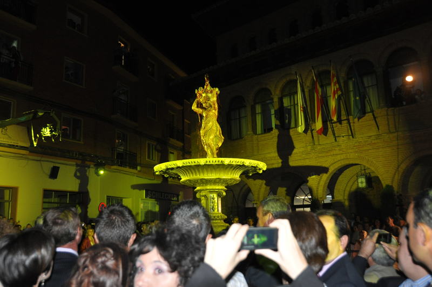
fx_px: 395
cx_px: 216
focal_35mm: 33
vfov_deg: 39.9
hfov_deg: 57.3
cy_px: 144
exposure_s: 1/60
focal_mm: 22
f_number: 3.8
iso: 800
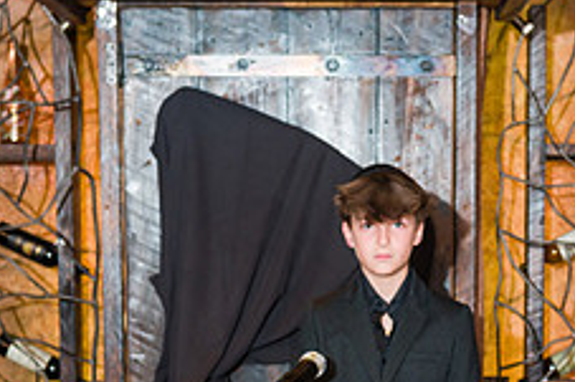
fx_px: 1660
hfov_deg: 19.6
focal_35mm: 104
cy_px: 433
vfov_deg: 12.9
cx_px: 376
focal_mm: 40
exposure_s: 1/200
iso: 1000
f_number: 5
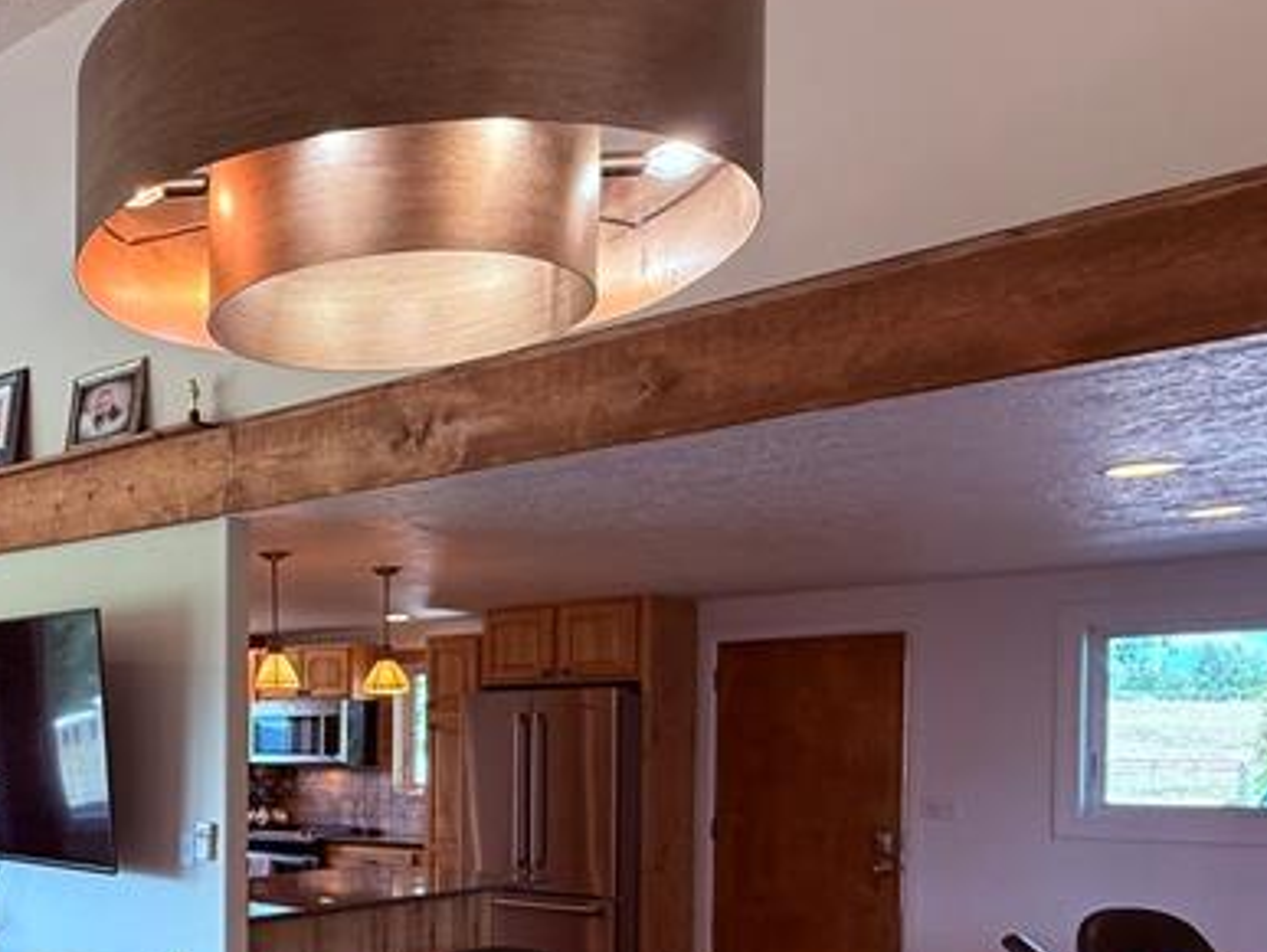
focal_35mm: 37
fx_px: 1356
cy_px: 792
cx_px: 62
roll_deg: +0.1
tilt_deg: -1.2
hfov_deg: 44.3
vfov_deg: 37.1
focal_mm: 2.22
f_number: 2.2
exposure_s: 1/120
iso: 250
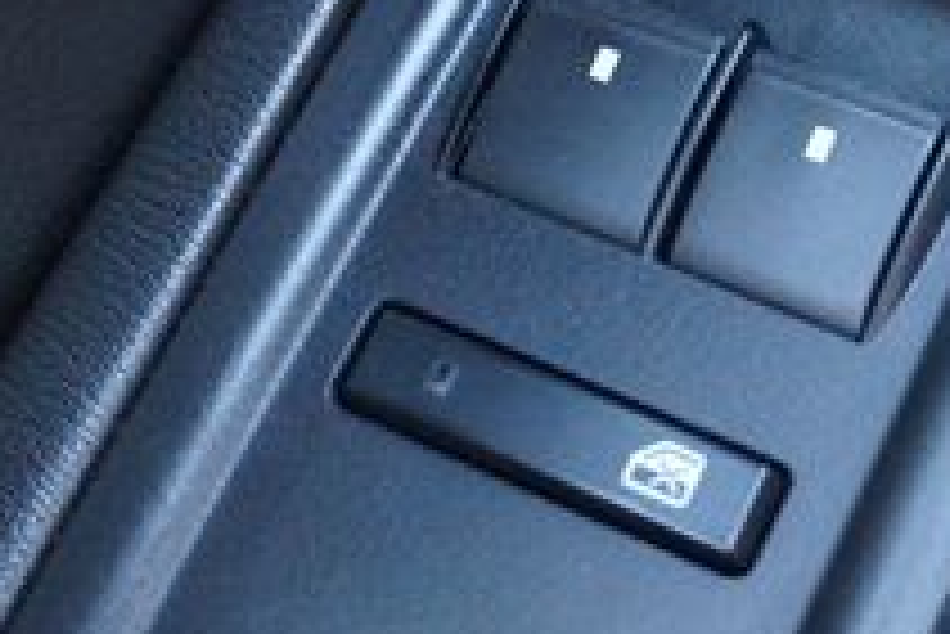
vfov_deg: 11.8
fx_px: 2997
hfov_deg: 17.9
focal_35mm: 114
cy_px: -175
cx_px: 711
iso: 3200
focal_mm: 25
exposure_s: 1/50
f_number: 4.5
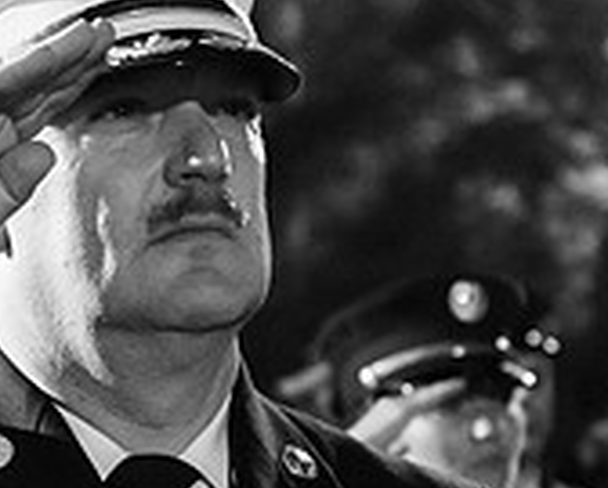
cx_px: 177
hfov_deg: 14.1
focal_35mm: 136
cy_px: 251
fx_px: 2452
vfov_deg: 11.4
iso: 6400
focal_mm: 42
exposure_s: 1/50
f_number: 3.2
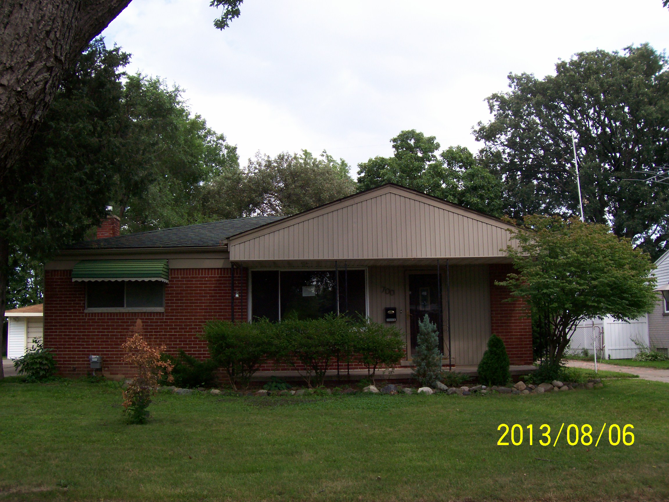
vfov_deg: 41.8
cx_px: 334
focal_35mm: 34
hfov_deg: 54.0
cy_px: 251
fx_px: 657
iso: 80
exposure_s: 1/263
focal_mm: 5.6
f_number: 5.1
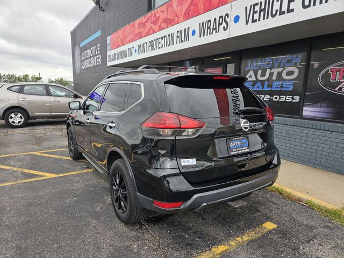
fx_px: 229
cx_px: 172
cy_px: 129
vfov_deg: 58.9
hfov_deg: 73.9
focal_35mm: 23
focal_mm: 6.3
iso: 12
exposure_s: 1/180
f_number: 1.7
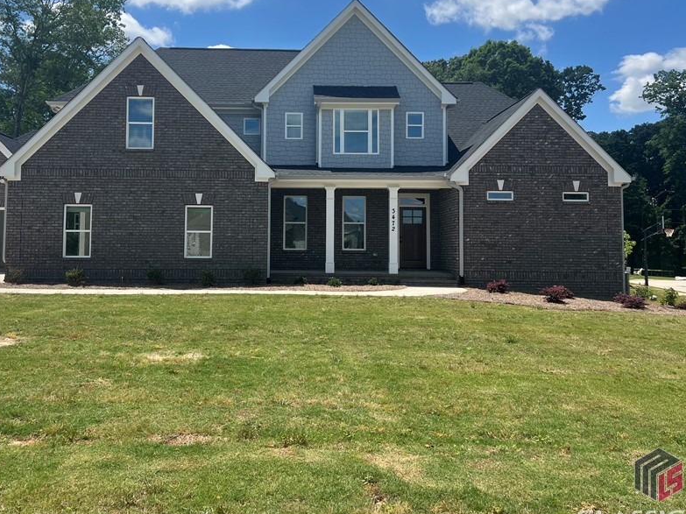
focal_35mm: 34
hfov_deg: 53.8
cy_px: 200
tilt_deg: +3.4
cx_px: 301
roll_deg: -0.6
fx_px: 674
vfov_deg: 41.5
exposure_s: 1/3831
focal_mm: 5.7
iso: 50
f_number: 1.5
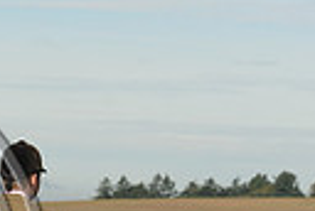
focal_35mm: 316
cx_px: -231
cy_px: 250
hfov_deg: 6.4
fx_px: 2771
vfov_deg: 4.4
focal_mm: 70
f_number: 5
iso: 220
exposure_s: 1/1250
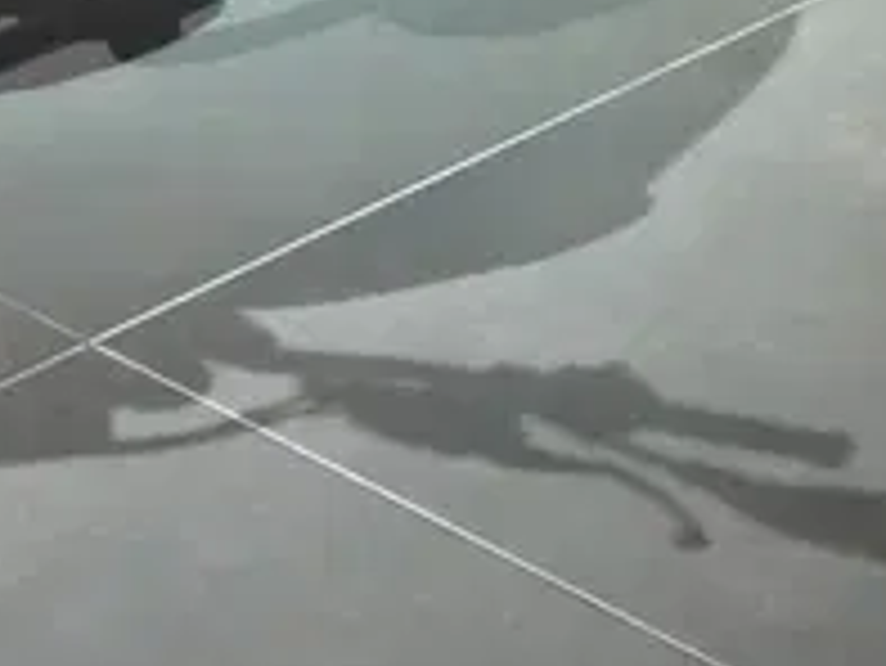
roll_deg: -0.5
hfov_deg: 9.8
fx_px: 5148
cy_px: -1287
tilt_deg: -11.6
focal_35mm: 201
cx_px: 917
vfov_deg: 6.7
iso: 50
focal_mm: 4.12
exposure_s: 1/40
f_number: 2.4
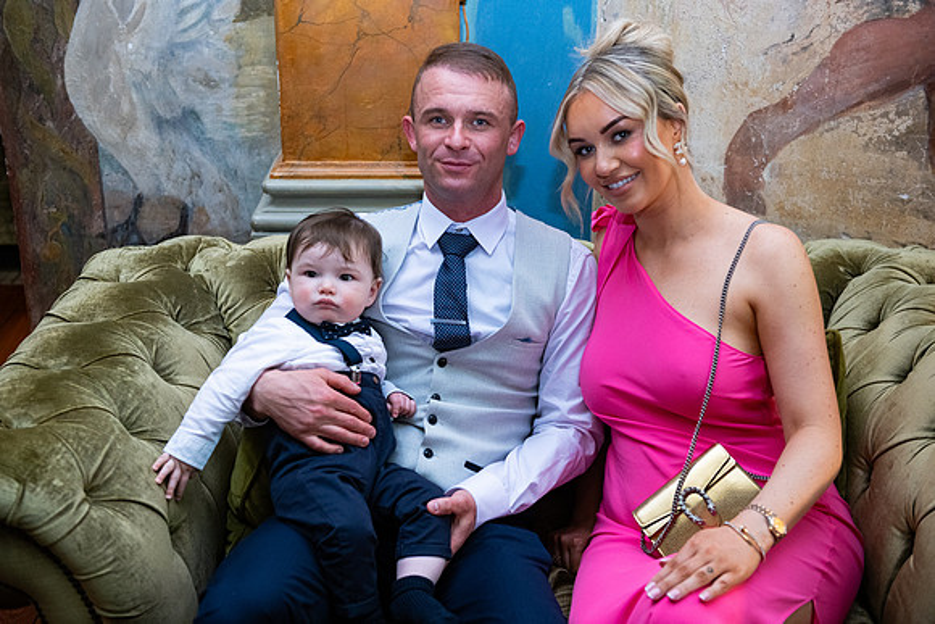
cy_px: 312
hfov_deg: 43.6
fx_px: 1169
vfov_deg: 29.9
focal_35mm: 45
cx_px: 468
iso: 800
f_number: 3.5
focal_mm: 45
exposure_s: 1/160
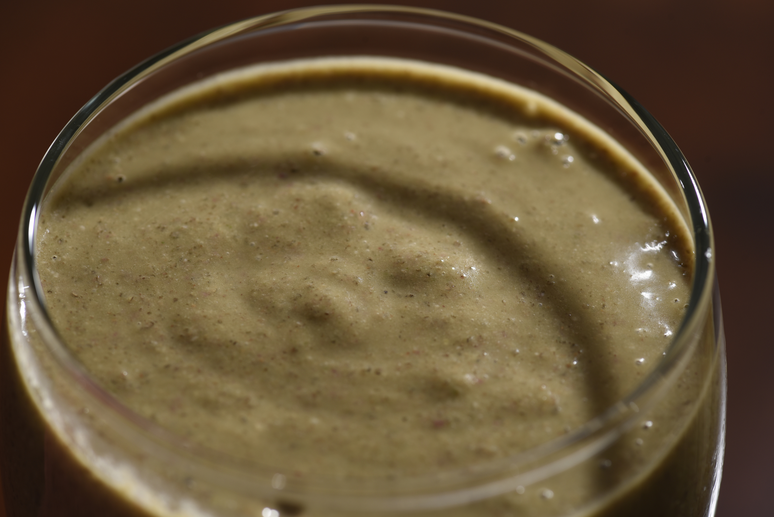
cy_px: 258
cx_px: 387
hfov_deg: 19.4
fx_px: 2258
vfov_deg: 13.1
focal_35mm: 105
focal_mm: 105
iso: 100
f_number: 10
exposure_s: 1/60
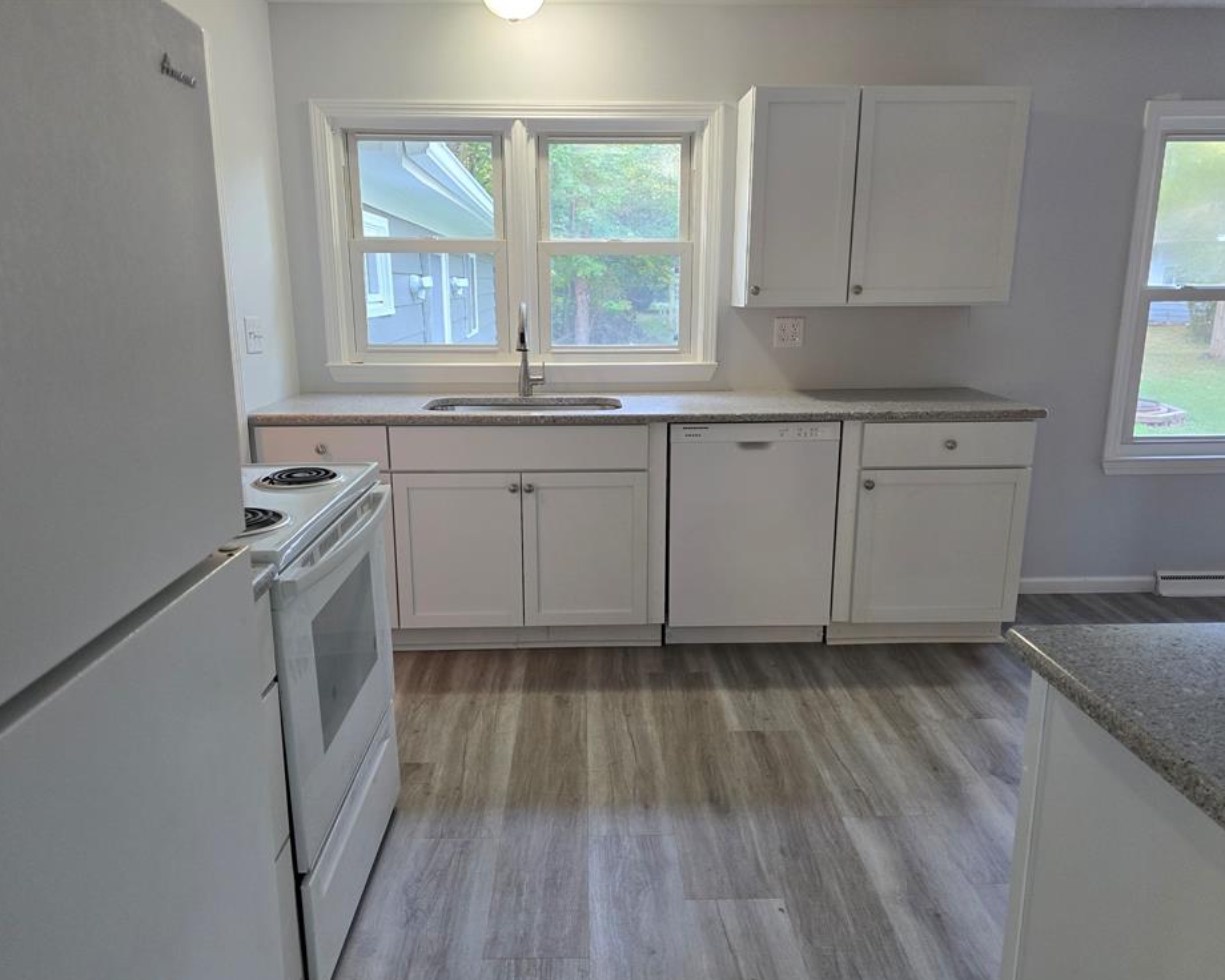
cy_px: 509
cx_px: 598
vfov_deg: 56.8
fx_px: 906
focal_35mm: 25
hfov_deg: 68.1
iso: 400
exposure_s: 1/120
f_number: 1.7
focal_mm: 6.3
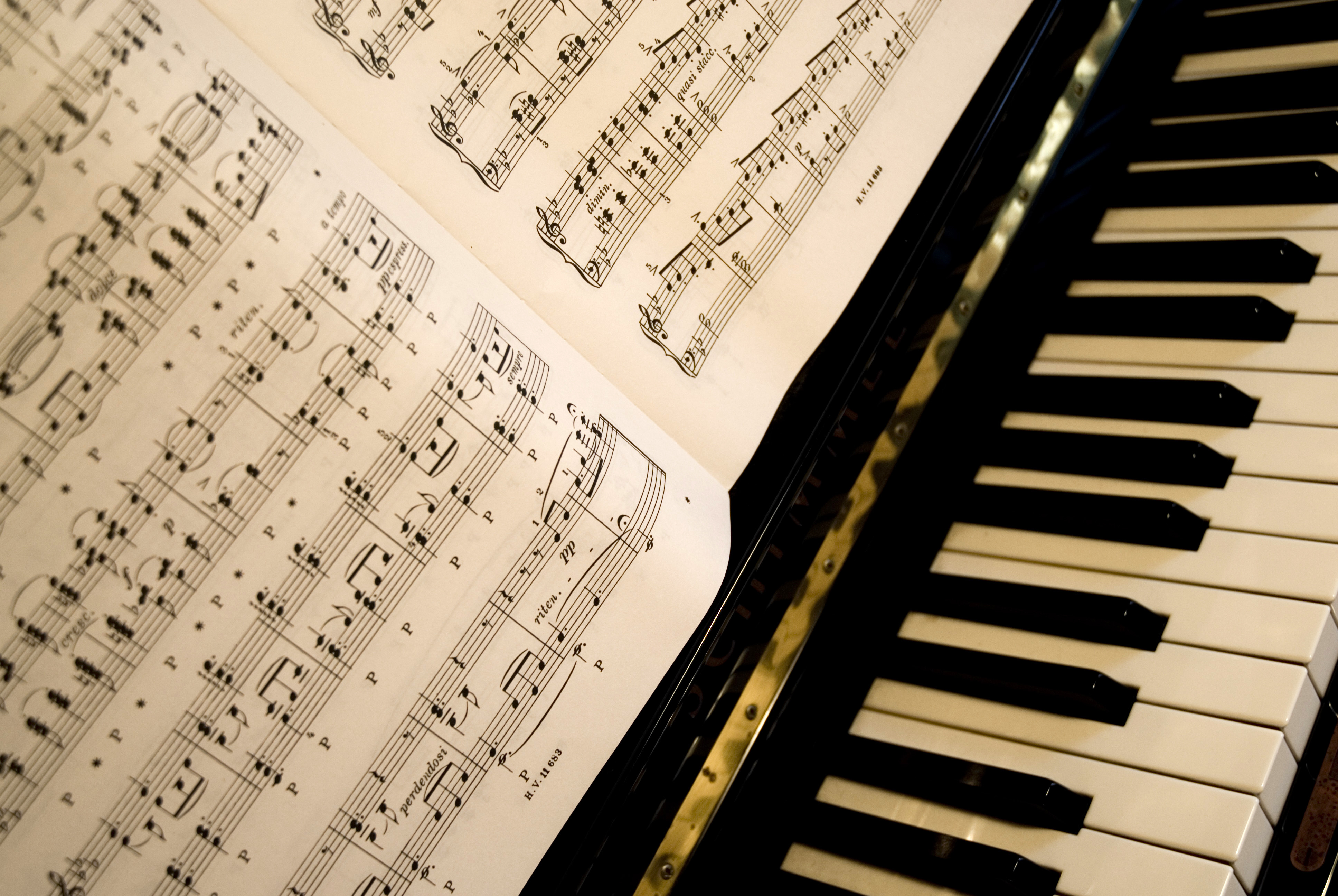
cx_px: 669
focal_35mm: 46
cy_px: 448
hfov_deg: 42.3
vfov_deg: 29.0
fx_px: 1730
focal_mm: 31
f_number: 4
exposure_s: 1/10
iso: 100
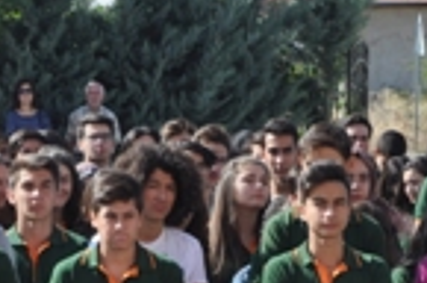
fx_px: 2429
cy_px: 414
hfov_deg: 10.0
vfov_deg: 6.6
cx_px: 386
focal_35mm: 205
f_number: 8
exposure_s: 1/250
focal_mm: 31
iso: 200
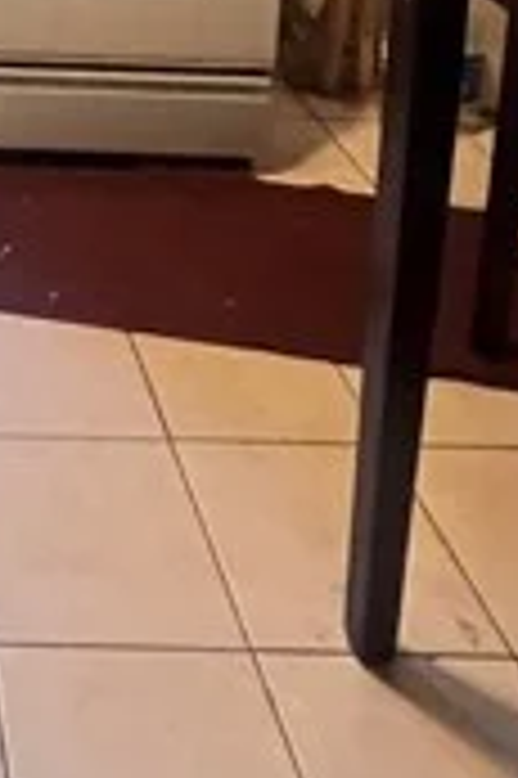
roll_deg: -1.5
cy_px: -391
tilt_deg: -3.8
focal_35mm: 50
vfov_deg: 27.4
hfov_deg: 23.5
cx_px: -176
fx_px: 1081
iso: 1000
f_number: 1.8
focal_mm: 1.57
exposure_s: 1/40
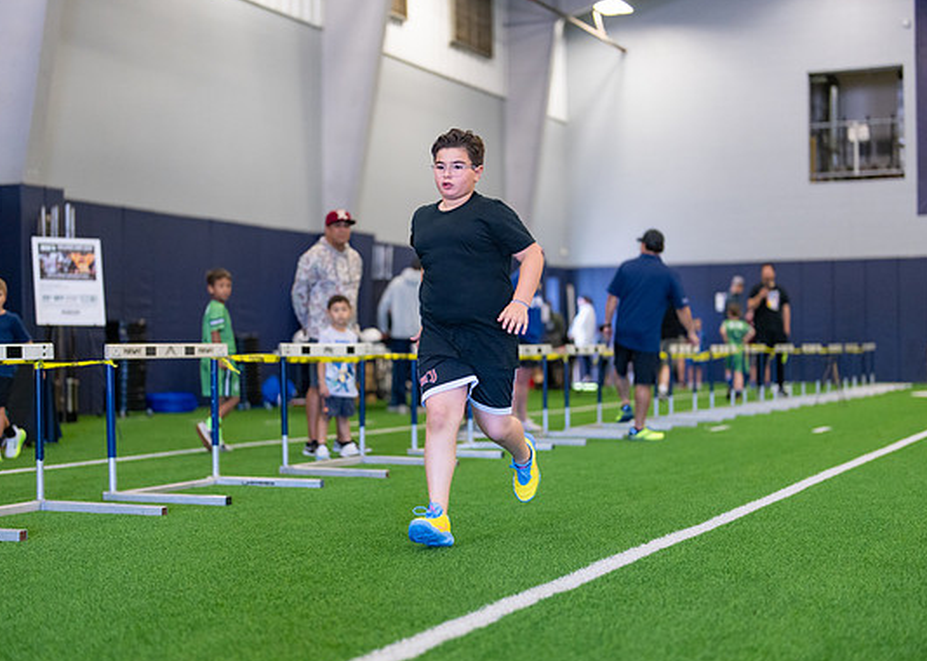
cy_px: 336
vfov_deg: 24.4
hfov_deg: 33.8
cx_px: 450
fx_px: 1526
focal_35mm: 58
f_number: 1.2
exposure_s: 1/1000
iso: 1600
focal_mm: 50
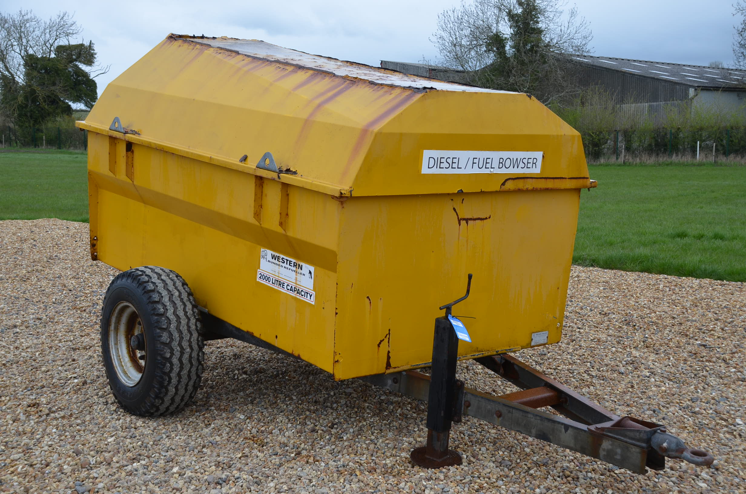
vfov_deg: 28.0
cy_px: 247
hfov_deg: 41.2
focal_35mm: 48
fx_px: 993
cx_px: 373
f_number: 5.6
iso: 220
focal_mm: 32
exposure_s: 1/125
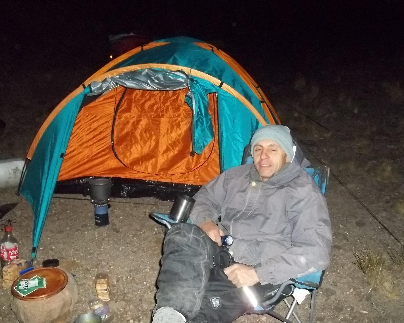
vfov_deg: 42.2
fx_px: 418
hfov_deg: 51.5
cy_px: 164
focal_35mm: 35
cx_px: 219
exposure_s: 1/30
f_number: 3.3
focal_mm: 5.9
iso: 400
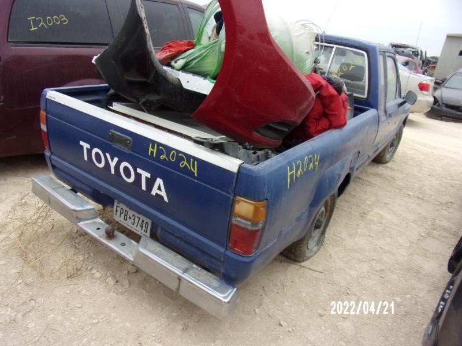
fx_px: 320
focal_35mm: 24
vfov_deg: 56.8
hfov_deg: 71.6
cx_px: 231
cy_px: 173
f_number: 3.3
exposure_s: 1/220
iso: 80
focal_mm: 4.3
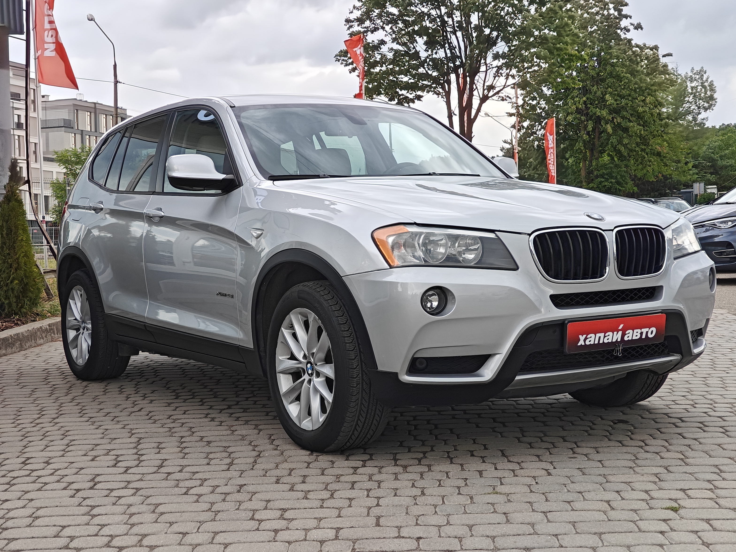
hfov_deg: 40.4
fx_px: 999
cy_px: 276
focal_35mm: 47
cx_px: 368
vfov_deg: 30.9
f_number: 2
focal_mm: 7.08
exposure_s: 1/323
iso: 50
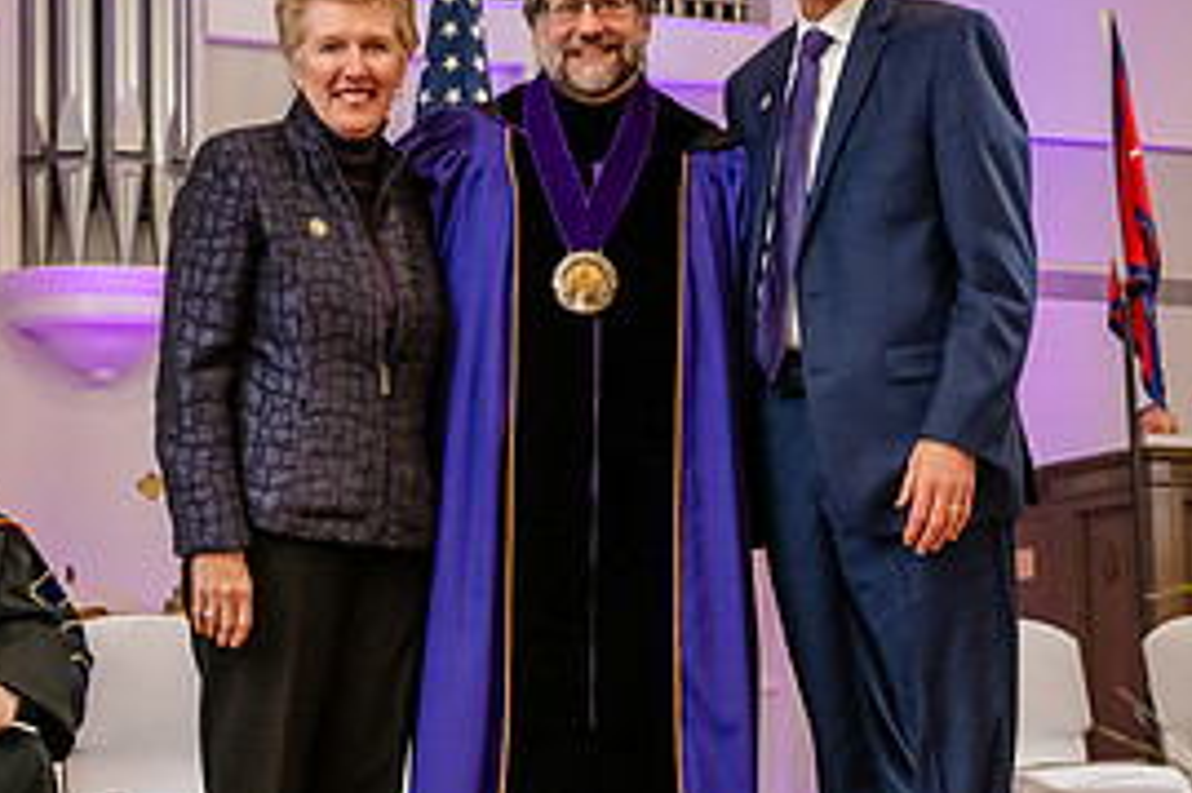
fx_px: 3144
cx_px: 612
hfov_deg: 21.5
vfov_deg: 14.4
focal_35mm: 95
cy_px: 405
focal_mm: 44
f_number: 4
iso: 2500
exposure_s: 1/160
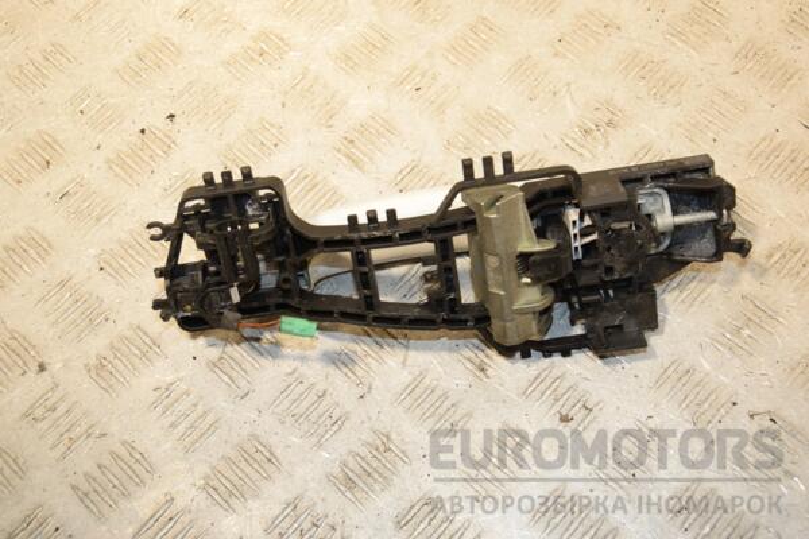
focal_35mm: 48
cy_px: 270
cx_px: 404
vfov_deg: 28.1
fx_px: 1079
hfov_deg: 41.1
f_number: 6.3
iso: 800
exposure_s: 1/200
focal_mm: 32
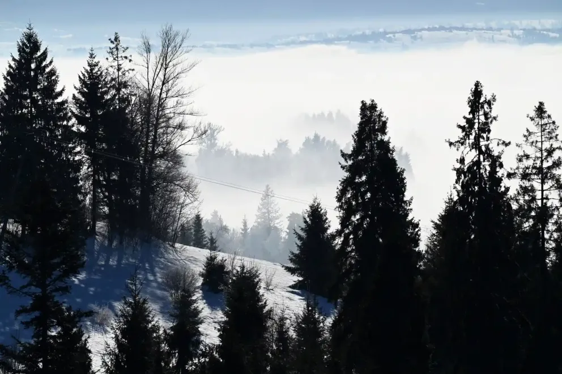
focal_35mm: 270
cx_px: 281
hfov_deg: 7.6
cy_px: 187
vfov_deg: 5.1
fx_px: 4212
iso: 250
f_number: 9
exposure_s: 1/2500
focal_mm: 270
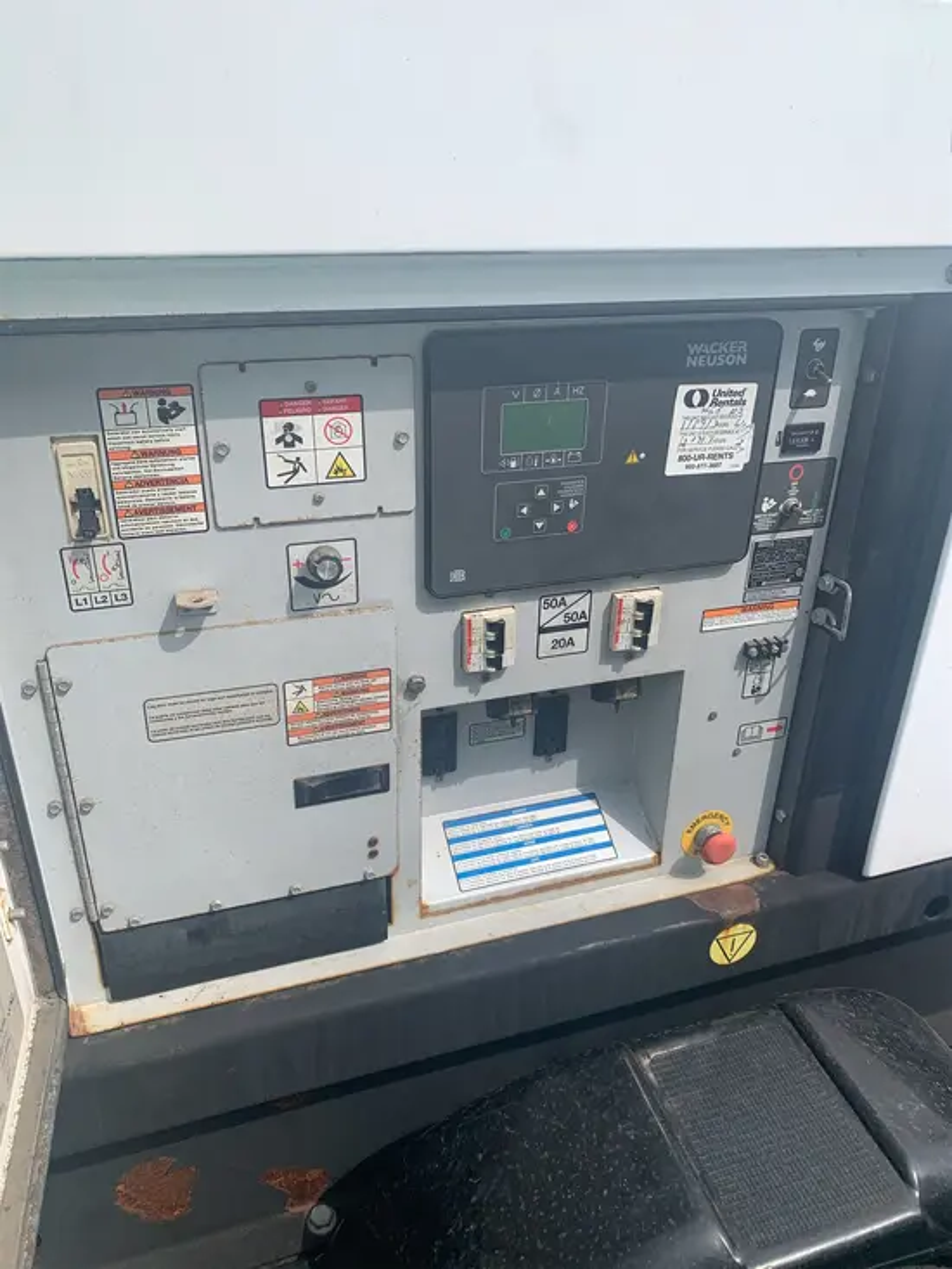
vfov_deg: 67.3
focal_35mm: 26
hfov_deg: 53.1
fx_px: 953
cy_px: 634
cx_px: 476
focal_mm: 4.25
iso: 25
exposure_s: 1/2545
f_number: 1.8
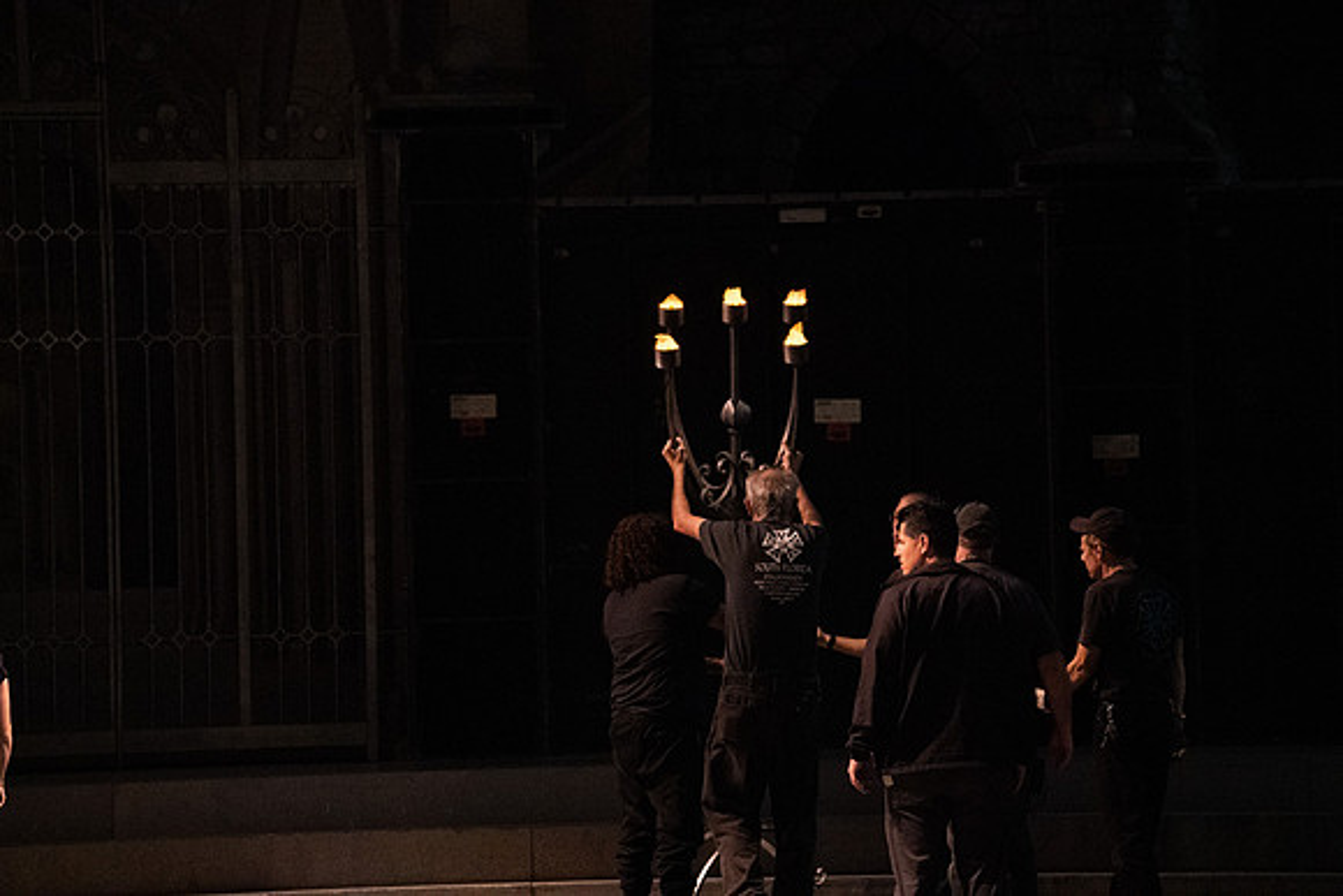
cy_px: 448
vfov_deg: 6.9
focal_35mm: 200
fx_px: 7463
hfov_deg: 10.3
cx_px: 672
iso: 25600
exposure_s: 1/320
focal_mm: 200
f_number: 5
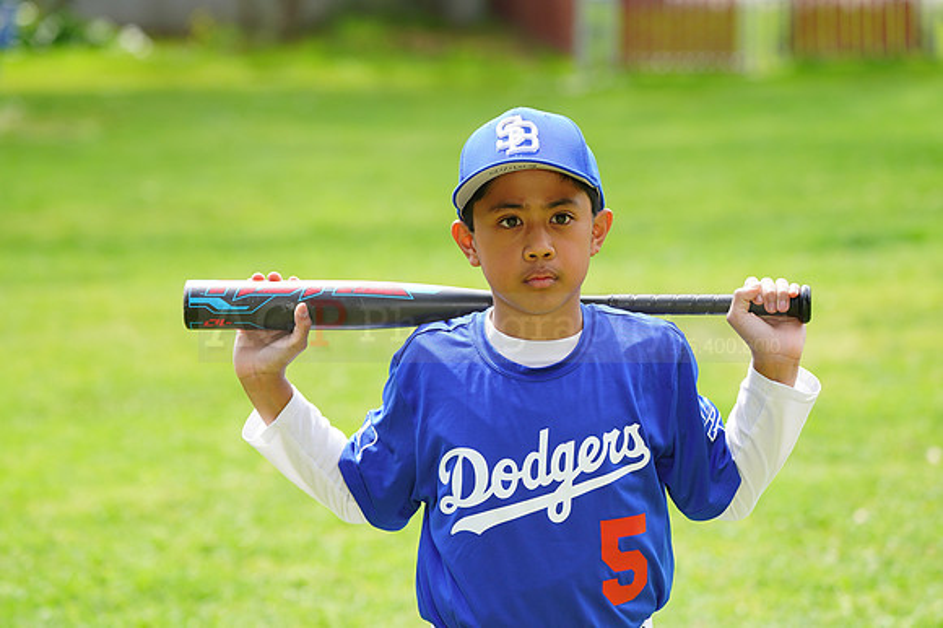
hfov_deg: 10.5
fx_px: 5131
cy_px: 314
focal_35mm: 196
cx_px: 472
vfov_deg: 7.0
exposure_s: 1/200
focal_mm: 196
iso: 200
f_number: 6.3
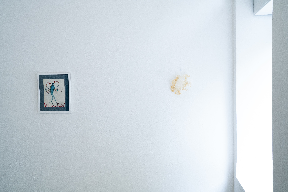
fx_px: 376
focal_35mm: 47
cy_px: 96
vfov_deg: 28.7
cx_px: 144
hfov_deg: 41.9
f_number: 8
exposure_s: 1/50
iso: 1250
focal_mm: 47
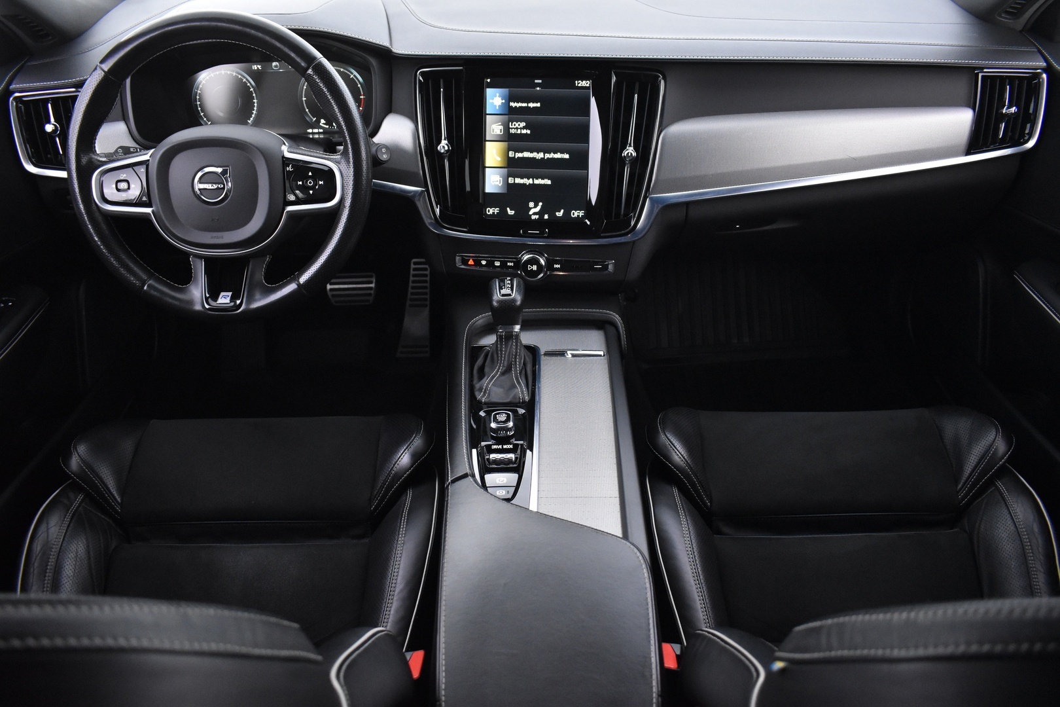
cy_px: 354
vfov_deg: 47.9
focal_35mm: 27
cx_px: 530
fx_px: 795
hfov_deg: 67.4
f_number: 3.5
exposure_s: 1/20
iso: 3200
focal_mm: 18
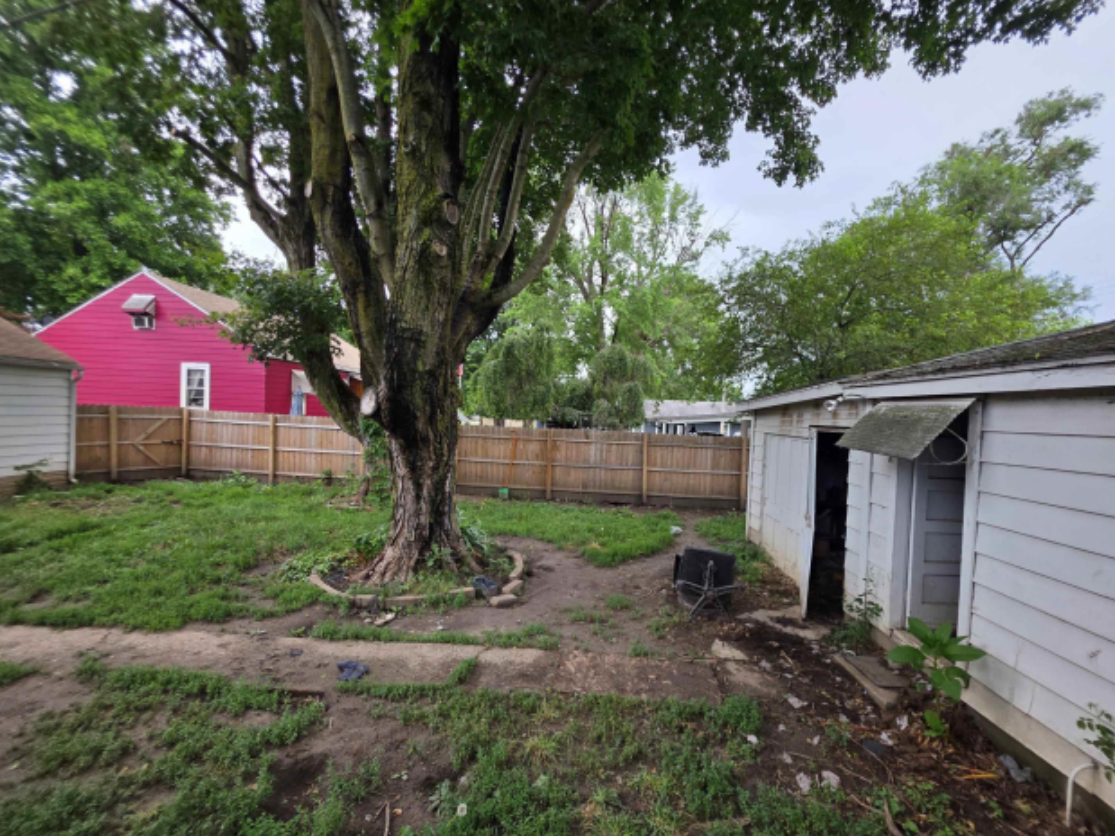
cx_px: 579
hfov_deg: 102.0
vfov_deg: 85.6
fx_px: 451
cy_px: 429
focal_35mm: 14
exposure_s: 1/255
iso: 40
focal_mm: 2.2
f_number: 1.9
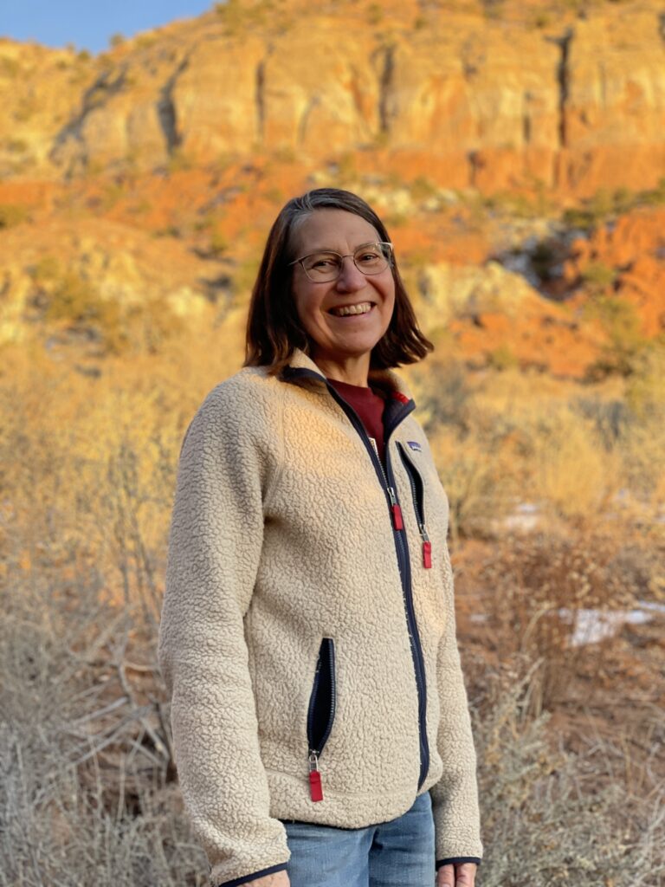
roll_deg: +1.2
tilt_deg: +5.5
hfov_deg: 28.0
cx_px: 332
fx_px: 1332
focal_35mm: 52
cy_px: 444
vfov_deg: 36.8
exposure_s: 1/285
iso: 32
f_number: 2
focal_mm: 6
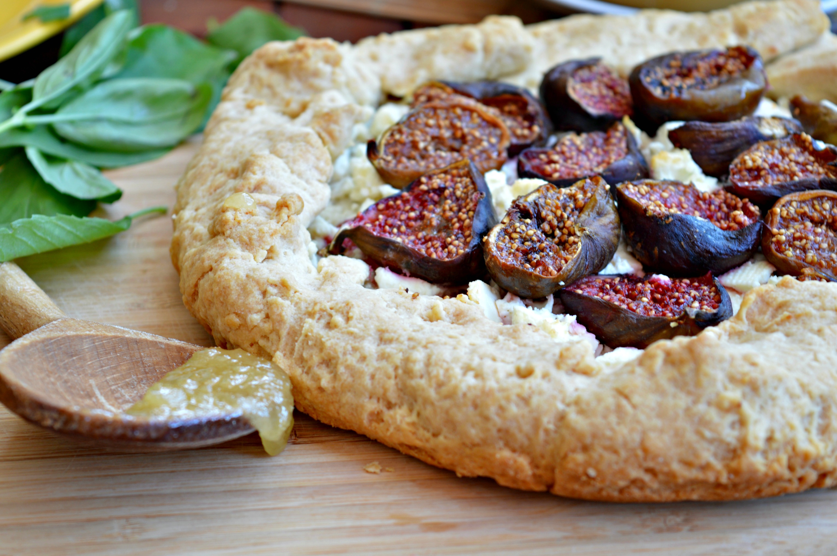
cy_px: 278
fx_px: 1916
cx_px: 418
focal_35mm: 82
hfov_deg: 24.6
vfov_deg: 16.5
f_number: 5.6
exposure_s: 1/10
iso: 100
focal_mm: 55
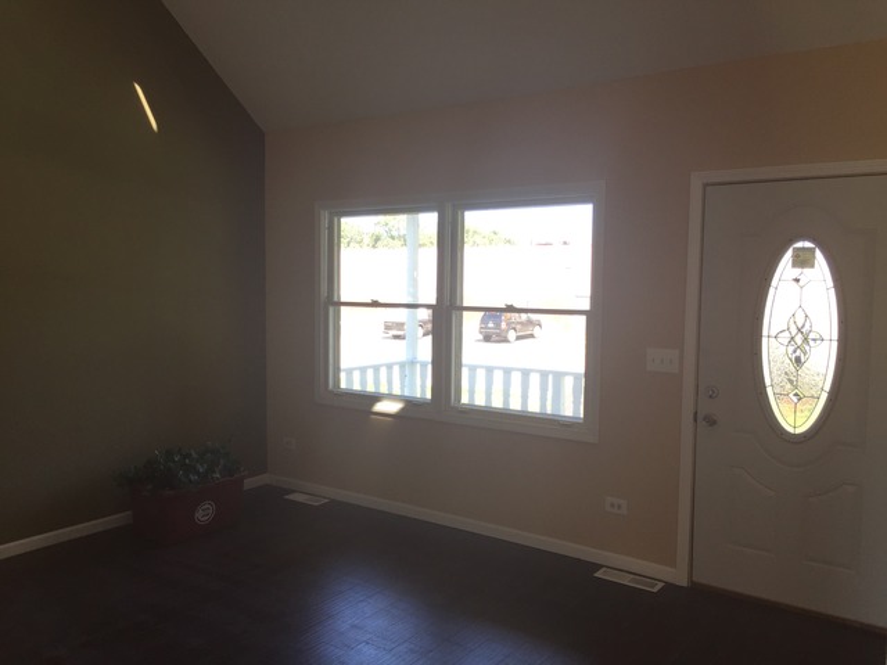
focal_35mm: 29
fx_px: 743
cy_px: 332
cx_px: 444
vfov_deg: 48.2
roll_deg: -1.1
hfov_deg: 61.7
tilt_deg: -4.1
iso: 32
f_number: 2.2
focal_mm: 4.15
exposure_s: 1/120
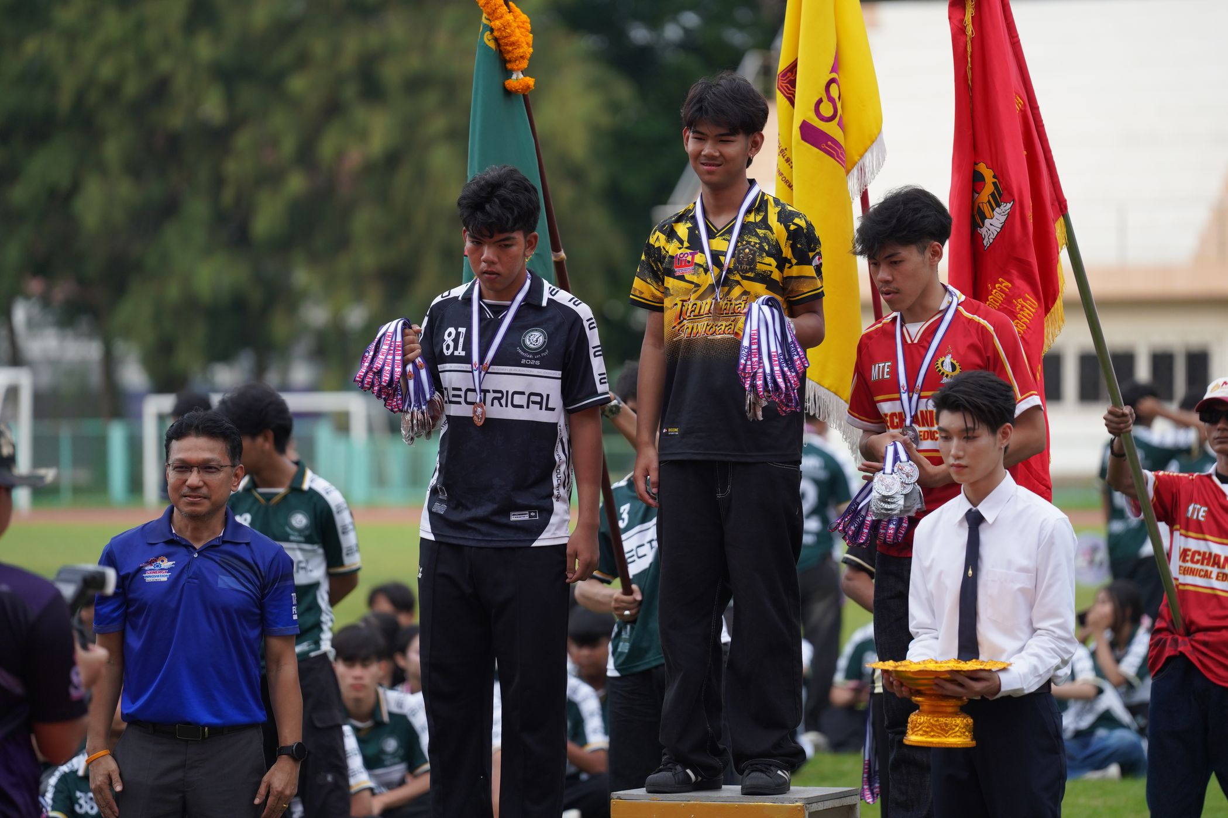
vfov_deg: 7.4
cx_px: 614
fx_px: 6310
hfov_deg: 11.1
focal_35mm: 185
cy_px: 409
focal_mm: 185
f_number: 2.8
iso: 800
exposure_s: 1/1000
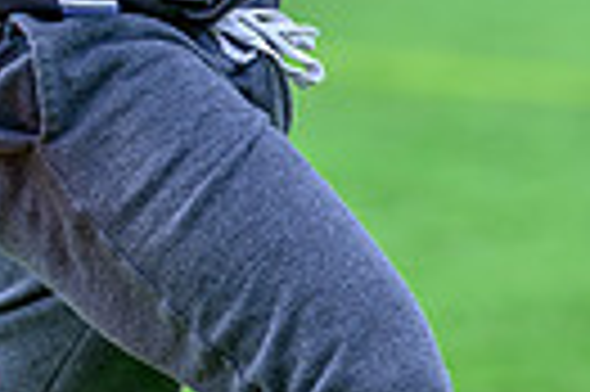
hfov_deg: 2.3
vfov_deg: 1.6
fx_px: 14404
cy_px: -141
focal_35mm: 880
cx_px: 71
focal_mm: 175
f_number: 3.2
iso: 200
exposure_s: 1/800
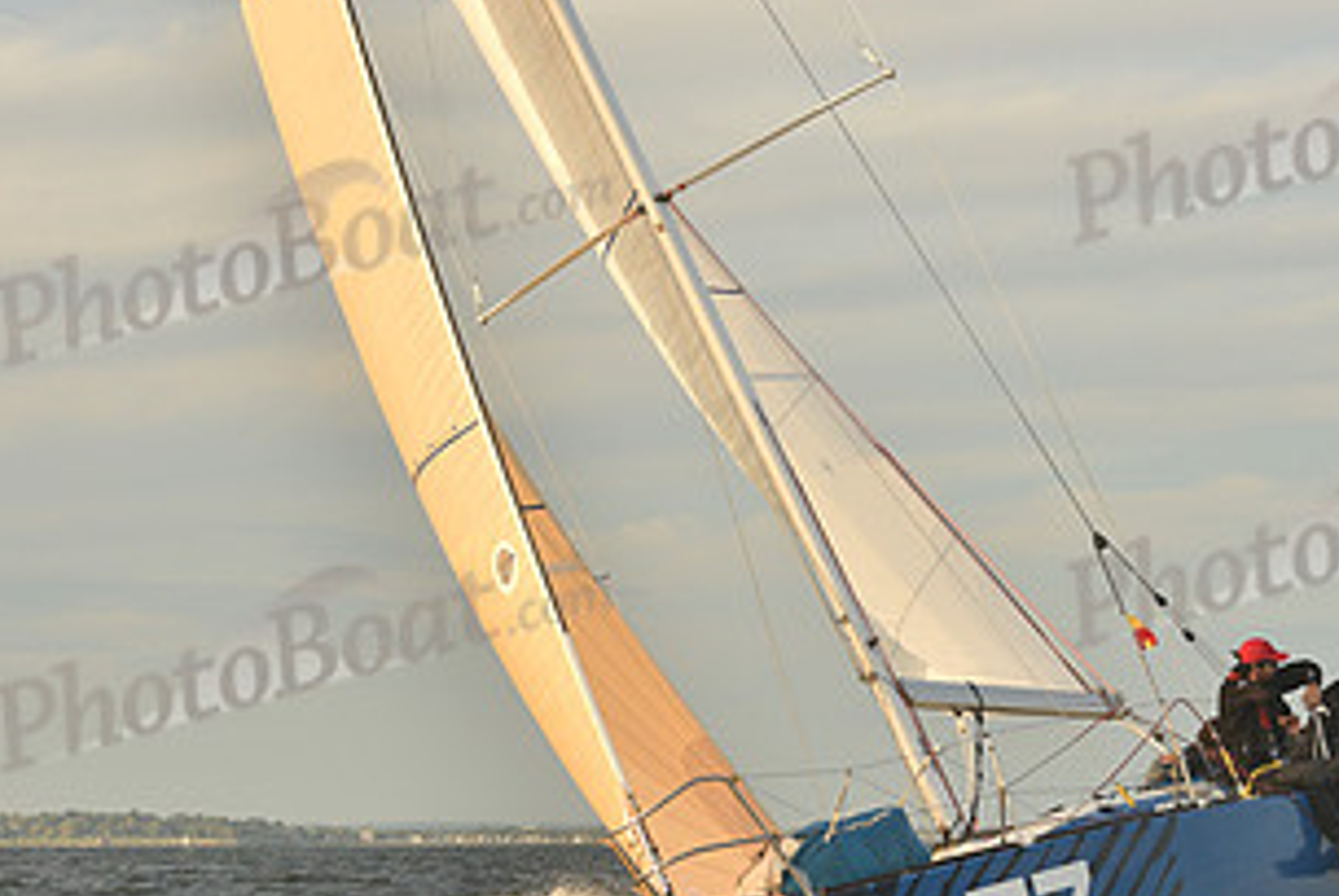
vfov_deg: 10.3
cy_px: 824
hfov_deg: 15.4
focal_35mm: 133
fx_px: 4951
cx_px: 843
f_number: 5
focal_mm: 70
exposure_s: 1/640
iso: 250
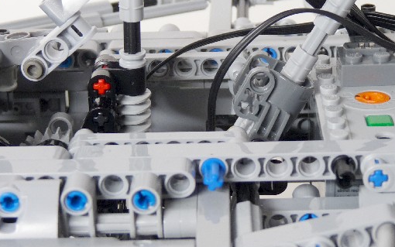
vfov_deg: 12.1
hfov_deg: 19.3
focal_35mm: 108
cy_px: 101
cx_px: 242
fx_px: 1163
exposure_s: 1/6
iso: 100
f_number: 3.4
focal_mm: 11.5
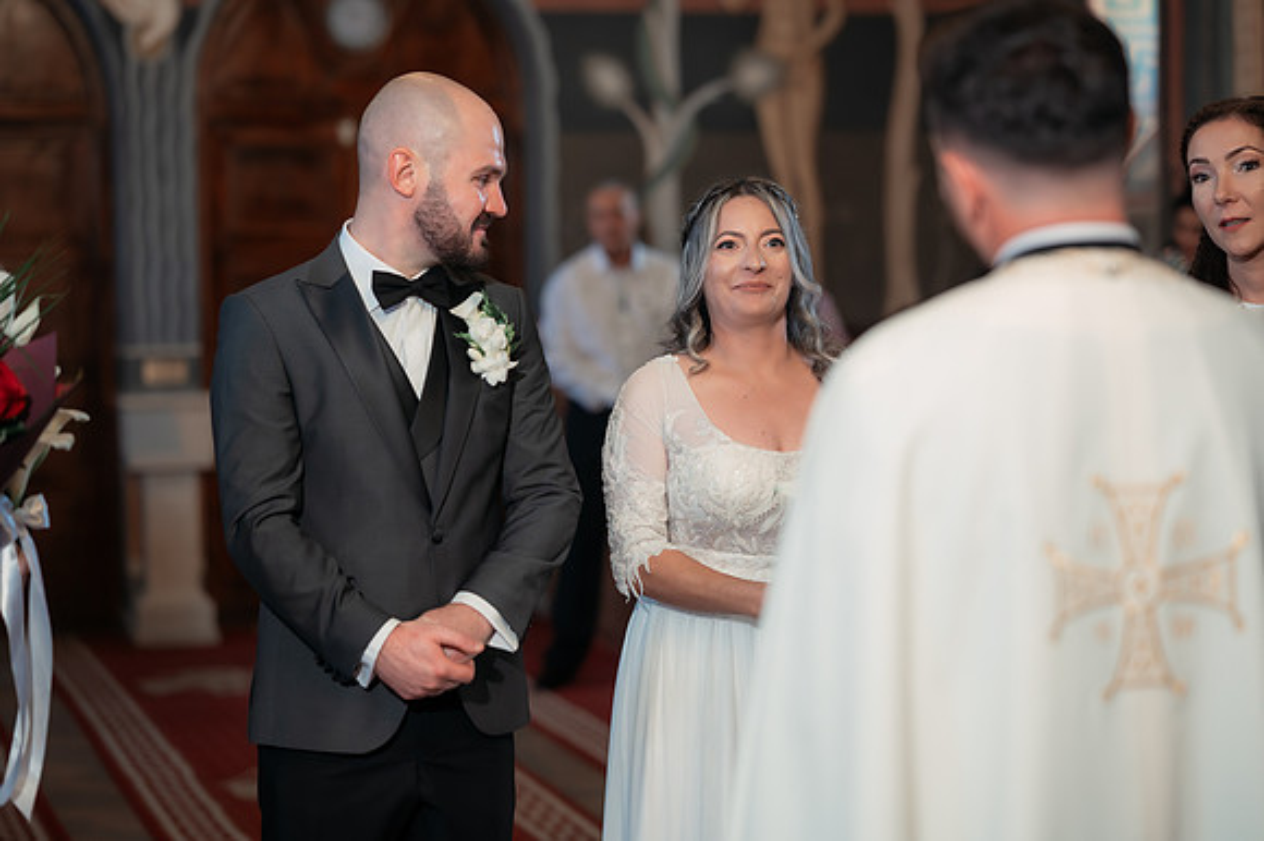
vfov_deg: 16.1
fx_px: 2983
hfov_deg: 23.9
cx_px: 632
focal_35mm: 85
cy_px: 420
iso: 1600
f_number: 2.2
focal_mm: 85
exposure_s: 1/200
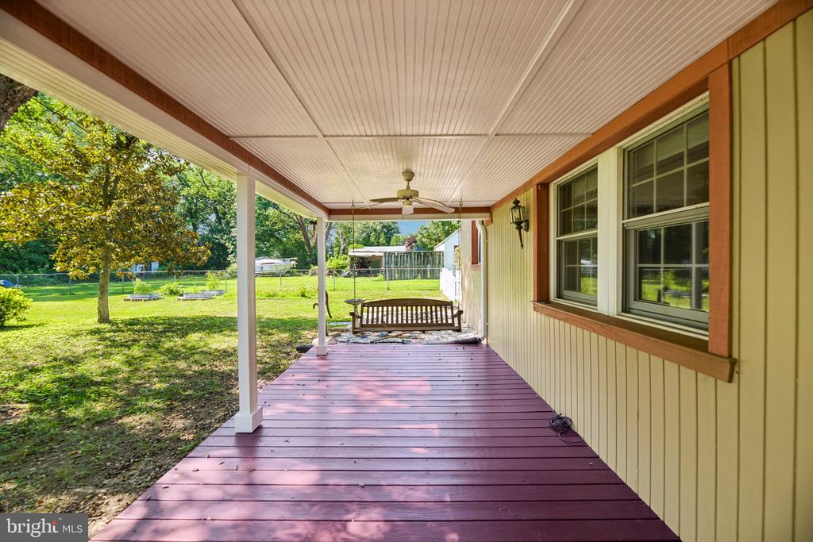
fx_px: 316
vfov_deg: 81.2
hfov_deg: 104.2
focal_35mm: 14
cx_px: 406
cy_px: 271
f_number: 8
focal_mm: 14
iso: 100
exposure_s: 1/50
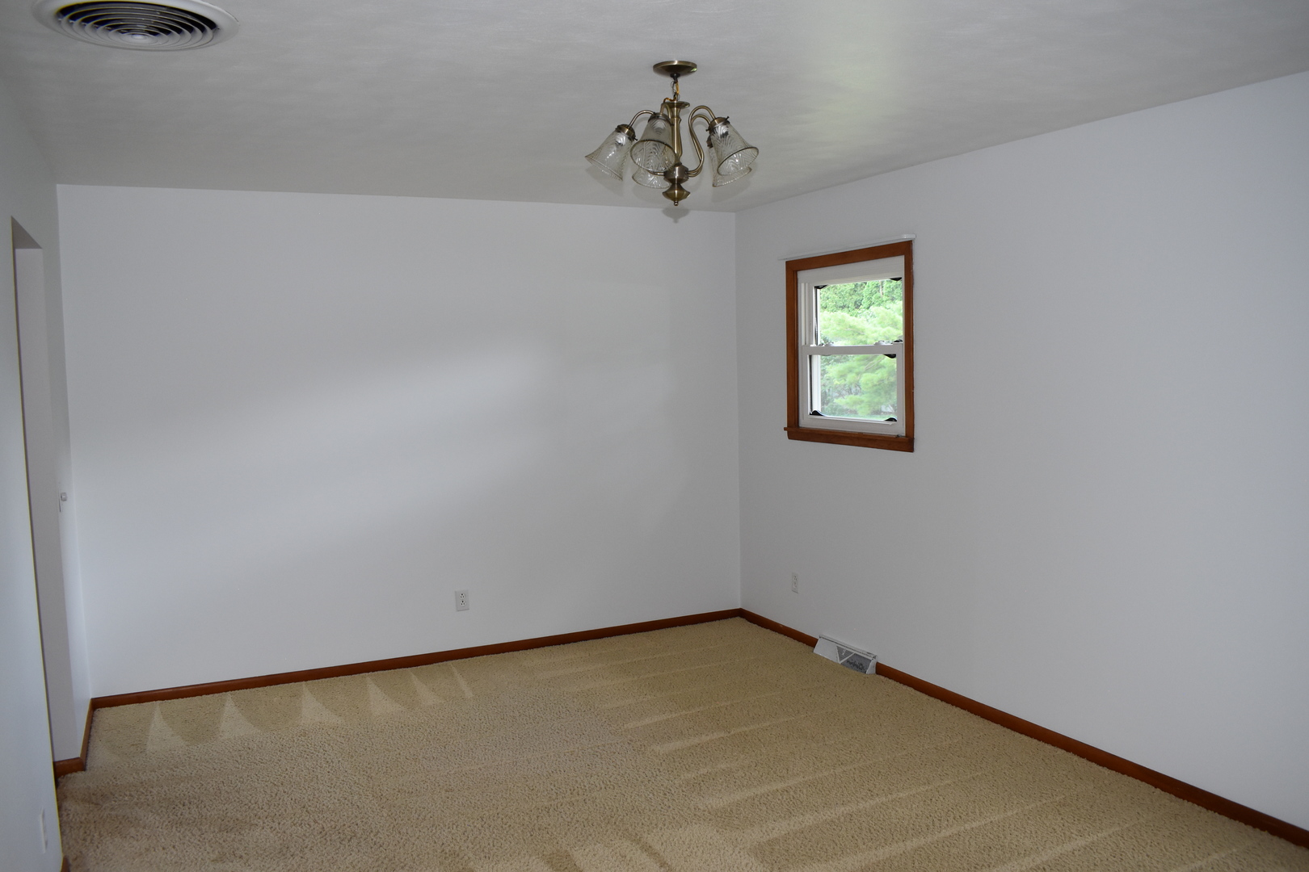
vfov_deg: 47.9
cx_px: 654
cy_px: 436
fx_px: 982
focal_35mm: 27
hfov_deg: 67.4
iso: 800
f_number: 5
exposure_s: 1/100
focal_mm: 18
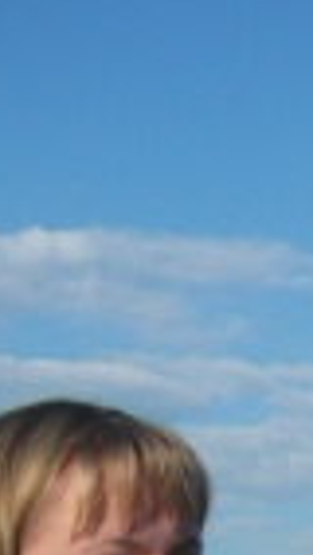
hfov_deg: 10.0
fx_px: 1768
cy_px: 844
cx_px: 321
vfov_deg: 16.2
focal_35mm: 120
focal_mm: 5.8
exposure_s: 1/160
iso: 50
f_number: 8
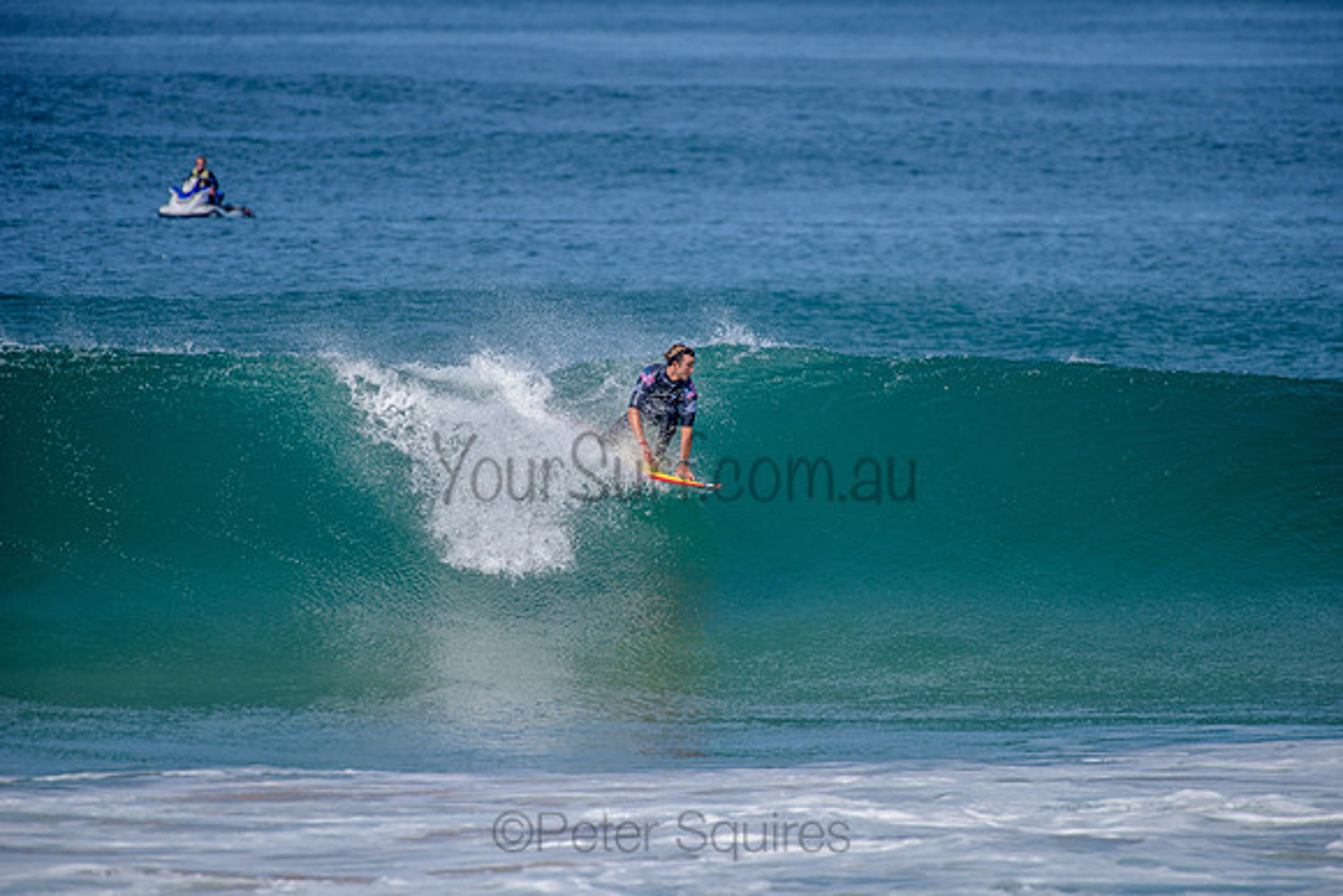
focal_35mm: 500
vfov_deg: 2.8
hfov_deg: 4.1
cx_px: 672
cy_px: 448
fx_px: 18656
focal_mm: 500
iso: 160
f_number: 5.6
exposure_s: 1/2000
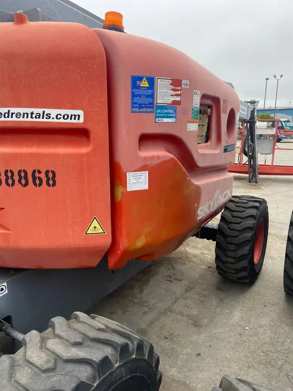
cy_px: 196
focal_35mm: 26
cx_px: 146
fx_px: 293
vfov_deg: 67.3
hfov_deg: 53.1
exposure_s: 1/135
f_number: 1.8
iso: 32
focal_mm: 4.25
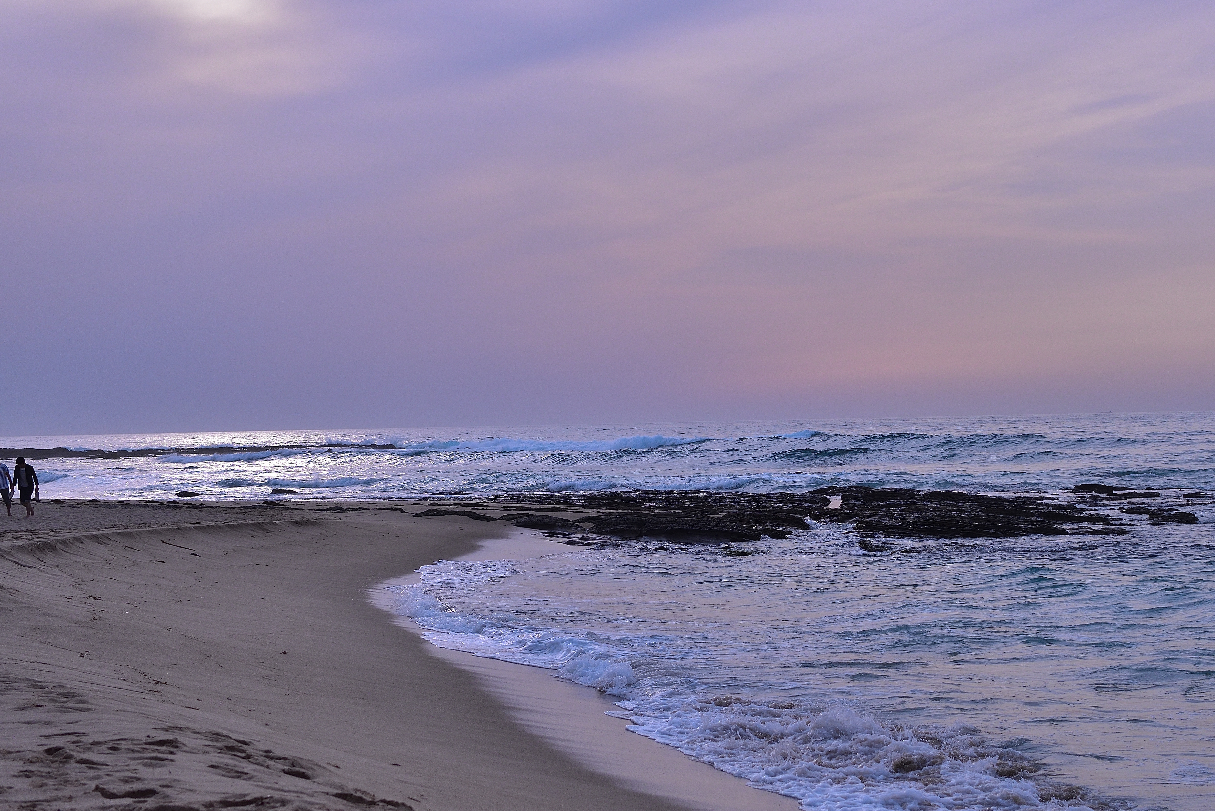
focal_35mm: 62
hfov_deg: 32.2
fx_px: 2093
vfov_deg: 21.9
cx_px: 747
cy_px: 384
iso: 220
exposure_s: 1/2000
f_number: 2.8
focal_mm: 40
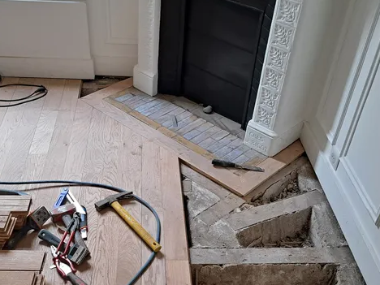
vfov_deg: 34.7
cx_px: 171
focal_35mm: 41
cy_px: 198
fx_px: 450
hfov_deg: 45.7
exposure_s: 1/50
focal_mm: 5.23
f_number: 1.8
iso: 200
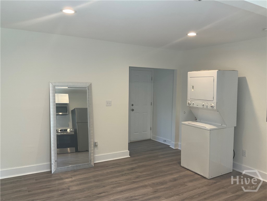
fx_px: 224
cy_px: 100
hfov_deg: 61.7
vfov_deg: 48.2
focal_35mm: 29
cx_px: 134
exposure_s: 1/60
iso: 50
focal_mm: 3
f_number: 1.8
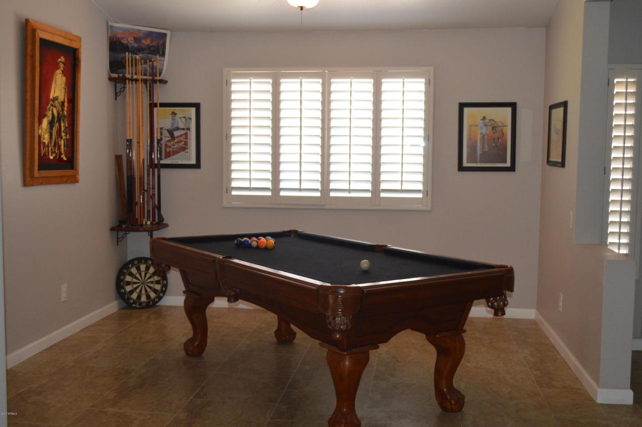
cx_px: 321
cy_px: 214
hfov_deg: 49.6
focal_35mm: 39
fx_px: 695
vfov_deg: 34.1
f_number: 4.2
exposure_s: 1/60
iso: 1100
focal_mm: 26
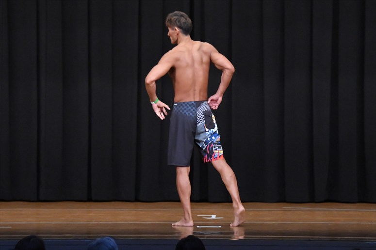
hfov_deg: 9.5
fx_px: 2265
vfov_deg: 6.3
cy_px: 125
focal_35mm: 217
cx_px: 188
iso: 8000
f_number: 5.6
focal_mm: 145
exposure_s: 1/400
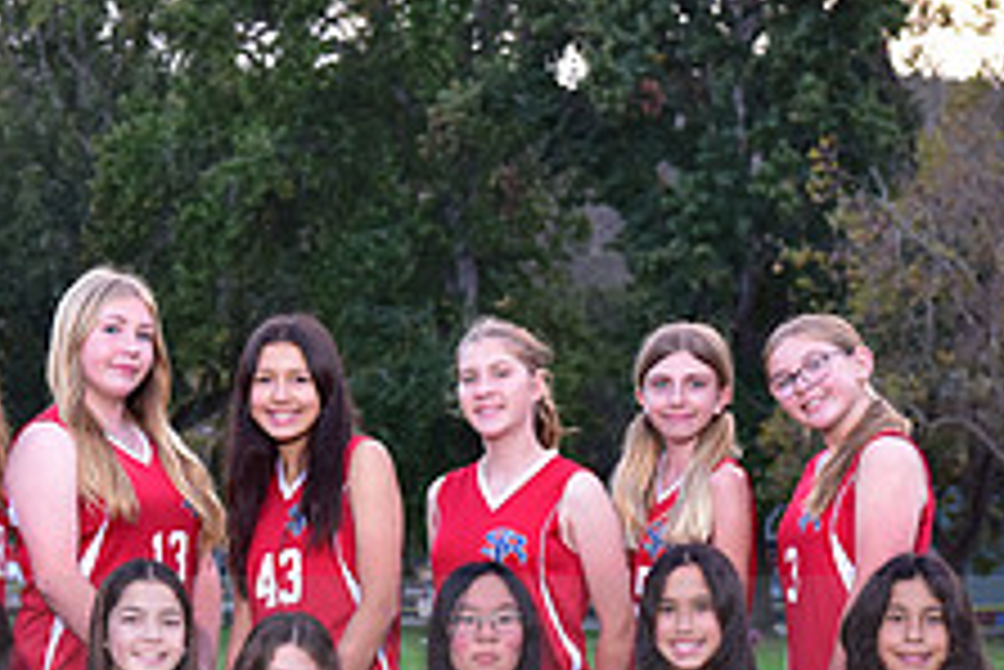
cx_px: 135
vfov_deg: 9.1
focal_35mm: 151
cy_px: 636
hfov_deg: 13.5
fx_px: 4214
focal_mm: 58
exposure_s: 1/200
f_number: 5.6
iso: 800
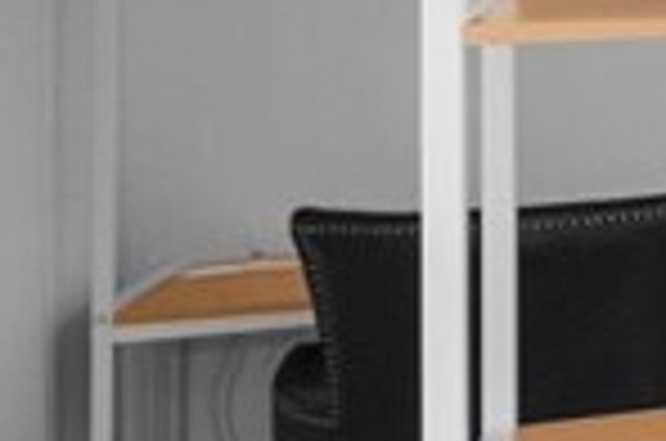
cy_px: -144
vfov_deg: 13.5
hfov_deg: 13.6
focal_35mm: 97
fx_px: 1791
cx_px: 1683
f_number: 8
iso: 4000
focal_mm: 14
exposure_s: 1/10
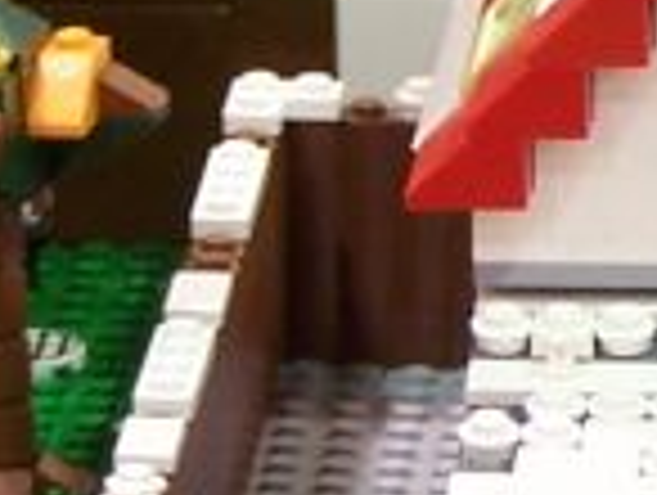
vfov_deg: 2.0
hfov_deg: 2.7
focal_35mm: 735
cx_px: 1359
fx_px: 13973
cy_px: 144
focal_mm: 17.5
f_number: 3.2
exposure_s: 1/3
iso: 80
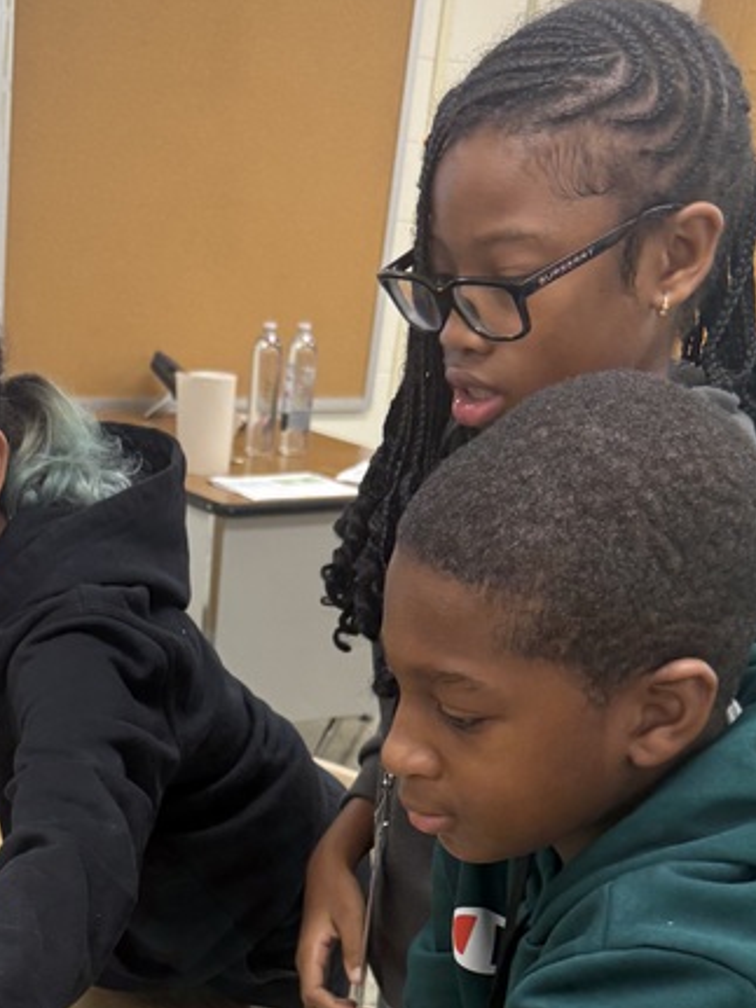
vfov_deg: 31.1
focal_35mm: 57
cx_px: 169
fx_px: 1661
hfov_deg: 25.3
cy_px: 1024
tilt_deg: -26.2
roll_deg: -6.1
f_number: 1.78
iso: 125
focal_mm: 6.76
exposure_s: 1/120
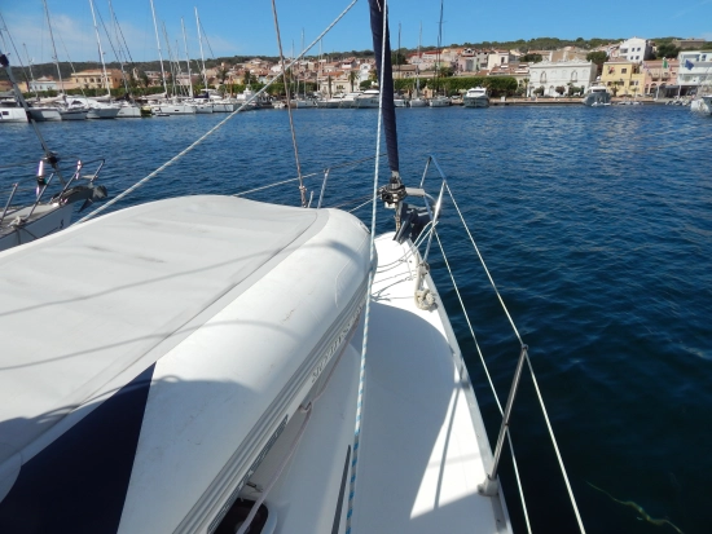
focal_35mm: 23
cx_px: 356
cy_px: 267
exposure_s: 1/1000
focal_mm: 4
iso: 125
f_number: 6
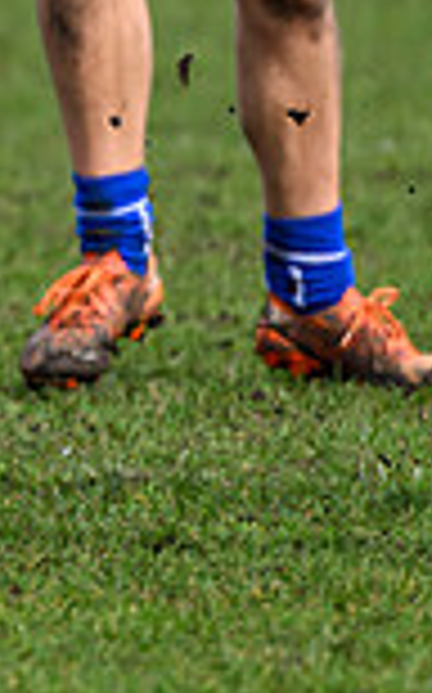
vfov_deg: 1.5
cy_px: -155
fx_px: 26573
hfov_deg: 0.9
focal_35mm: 1408
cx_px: -468
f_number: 4
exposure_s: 1/2500
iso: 1000
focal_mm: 280
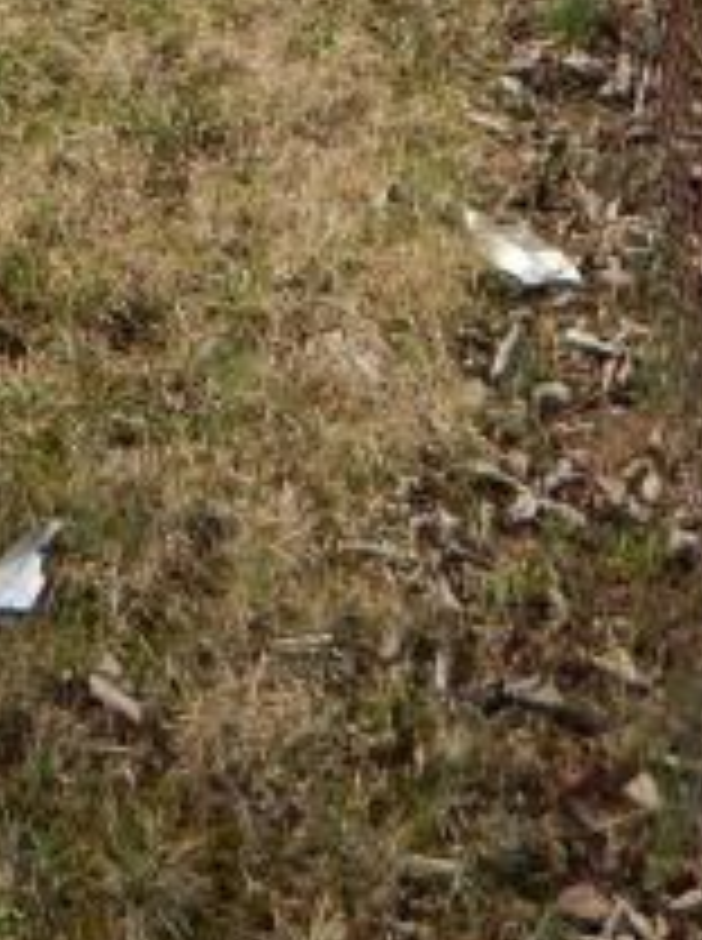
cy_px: -594
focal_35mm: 81
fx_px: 2197
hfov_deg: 16.1
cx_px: -450
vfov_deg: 19.8
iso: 125
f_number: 6
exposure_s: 1/640
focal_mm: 4
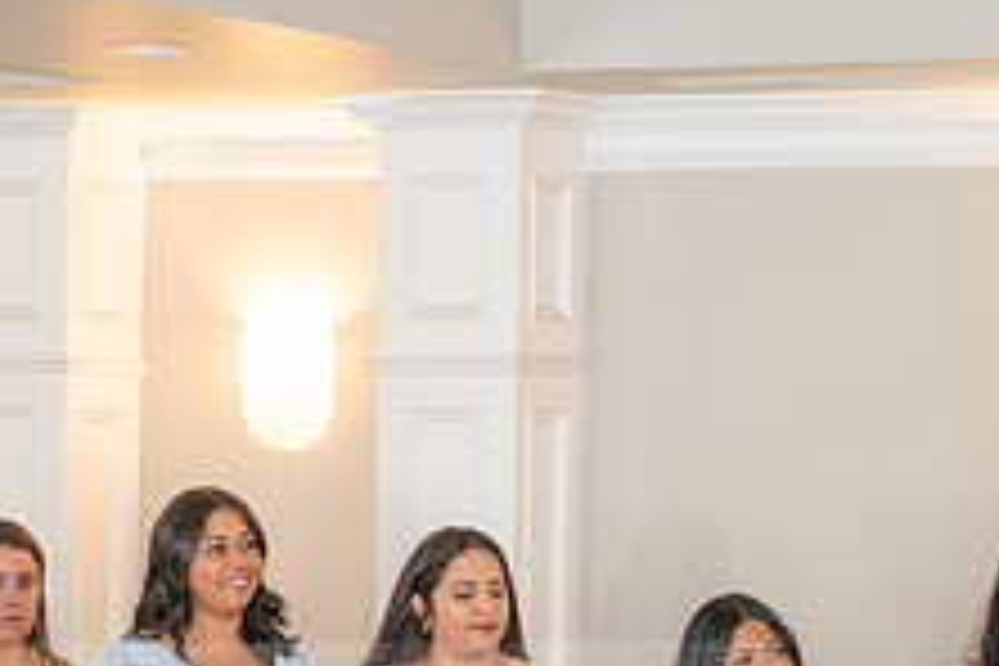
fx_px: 5078
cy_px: 749
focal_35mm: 183
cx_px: 400
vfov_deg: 7.5
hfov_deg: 11.2
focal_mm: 70
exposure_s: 1/200
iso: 1250
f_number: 3.2
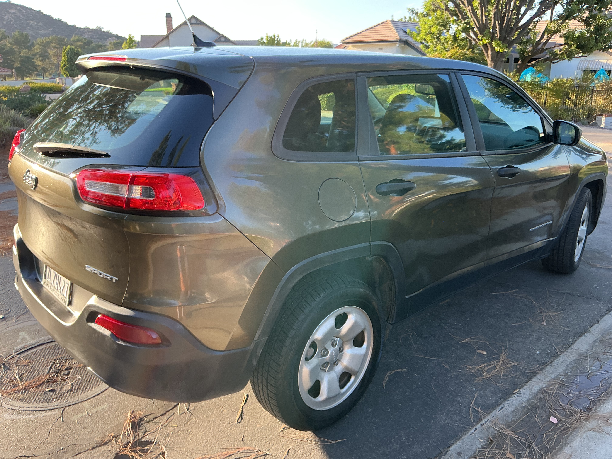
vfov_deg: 48.2
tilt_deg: -17.2
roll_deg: +0.4
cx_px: 306
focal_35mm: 29
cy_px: 230
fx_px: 513
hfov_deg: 61.7
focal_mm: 3
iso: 32
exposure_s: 1/164
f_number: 1.8
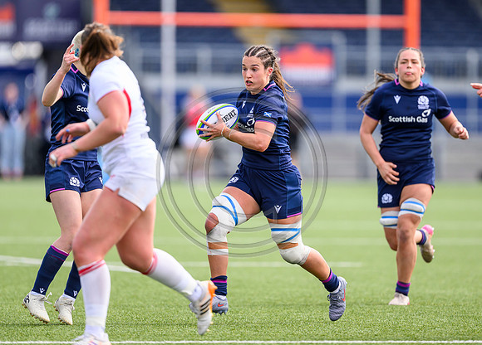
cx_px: 300
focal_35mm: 485
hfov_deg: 4.1
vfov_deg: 3.0
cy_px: 146
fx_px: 6655
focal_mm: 400
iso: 500
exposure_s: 1/2500
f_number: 3.2
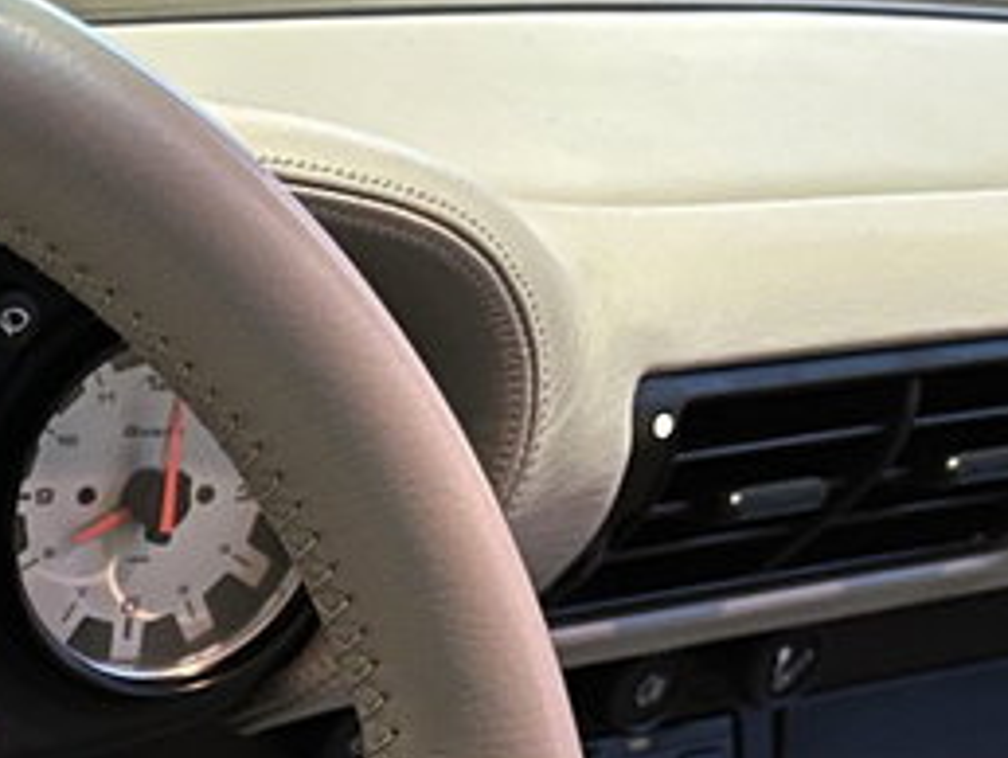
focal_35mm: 103
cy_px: 1274
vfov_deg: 13.2
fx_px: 3002
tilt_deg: -29.8
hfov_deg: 16.8
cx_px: -617
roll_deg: -2.1
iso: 500
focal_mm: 5.1
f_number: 1.6
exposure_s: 1/33
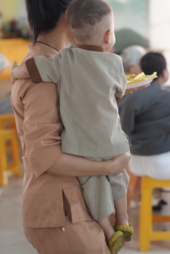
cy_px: 67
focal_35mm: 94
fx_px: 666
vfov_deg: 21.5
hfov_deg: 14.5
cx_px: 118
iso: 2500
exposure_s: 1/200
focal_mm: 59
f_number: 2.8
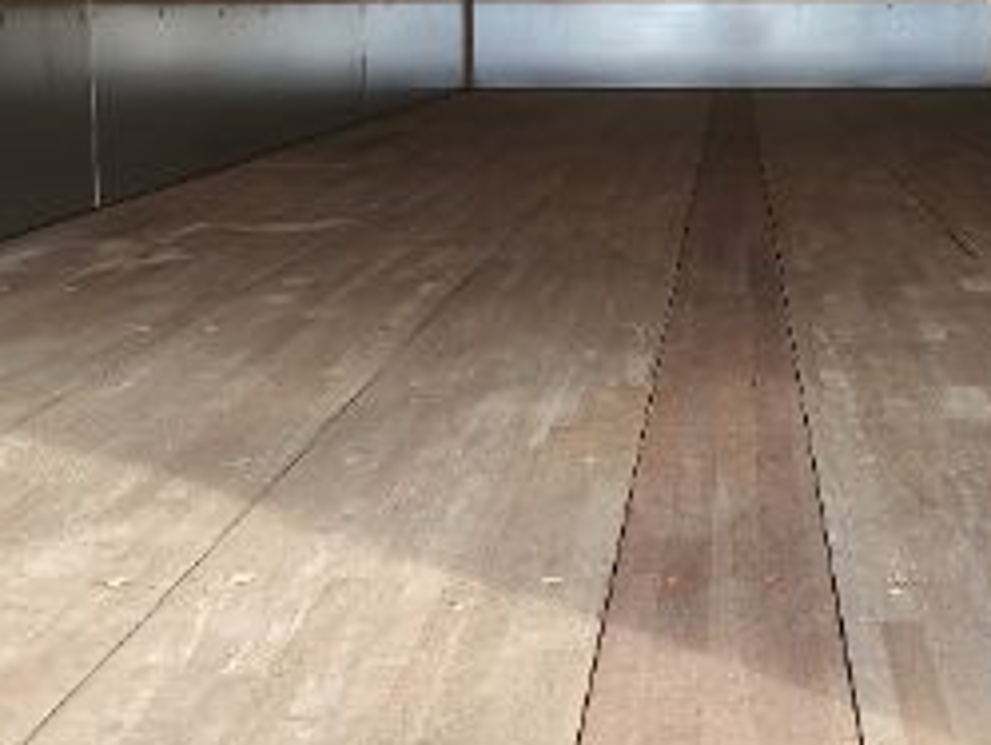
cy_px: 195
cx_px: 665
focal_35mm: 59
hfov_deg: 32.4
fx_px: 1690
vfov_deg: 24.6
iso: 100
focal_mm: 5.4
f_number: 1.8
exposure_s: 1/180
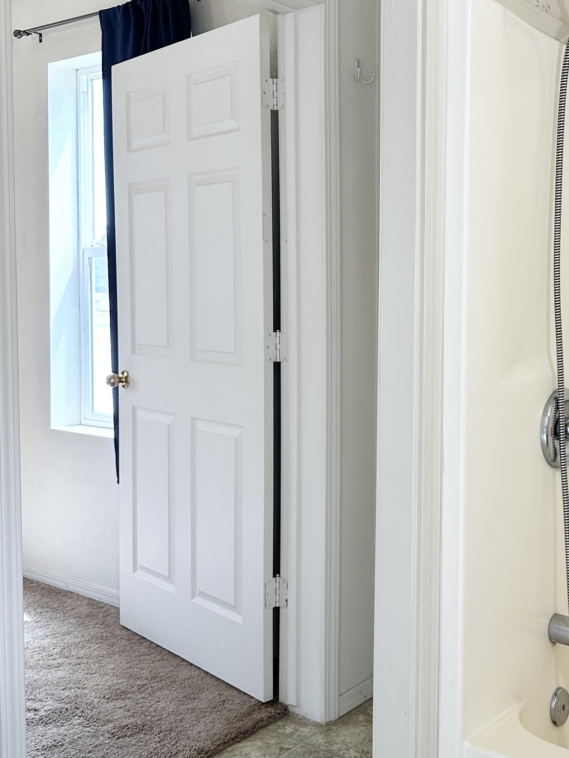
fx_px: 876
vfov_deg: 46.8
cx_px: 457
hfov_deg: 34.8
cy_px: 351
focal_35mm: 40
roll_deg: -1.0
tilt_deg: -3.2
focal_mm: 6.86
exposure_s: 1/132
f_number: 1.78
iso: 125
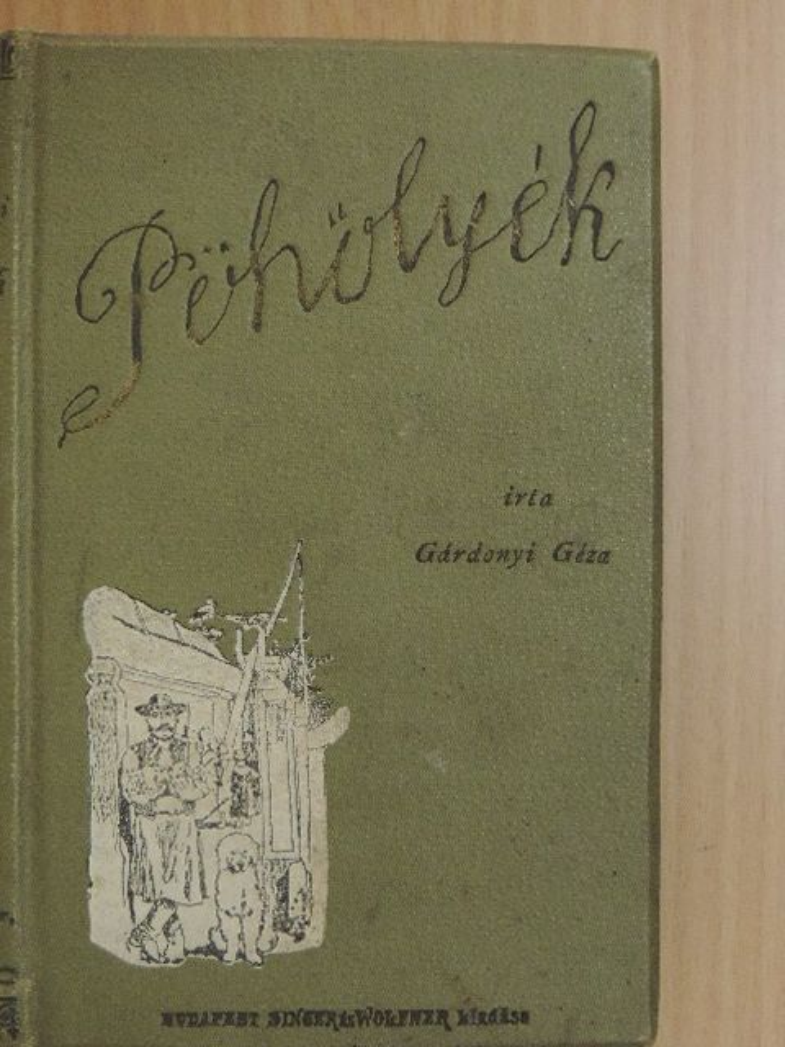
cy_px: 524
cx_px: 392
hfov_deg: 29.1
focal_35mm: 50
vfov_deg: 38.2
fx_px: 1512
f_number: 3.6
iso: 1600
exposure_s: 1/100
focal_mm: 8.9
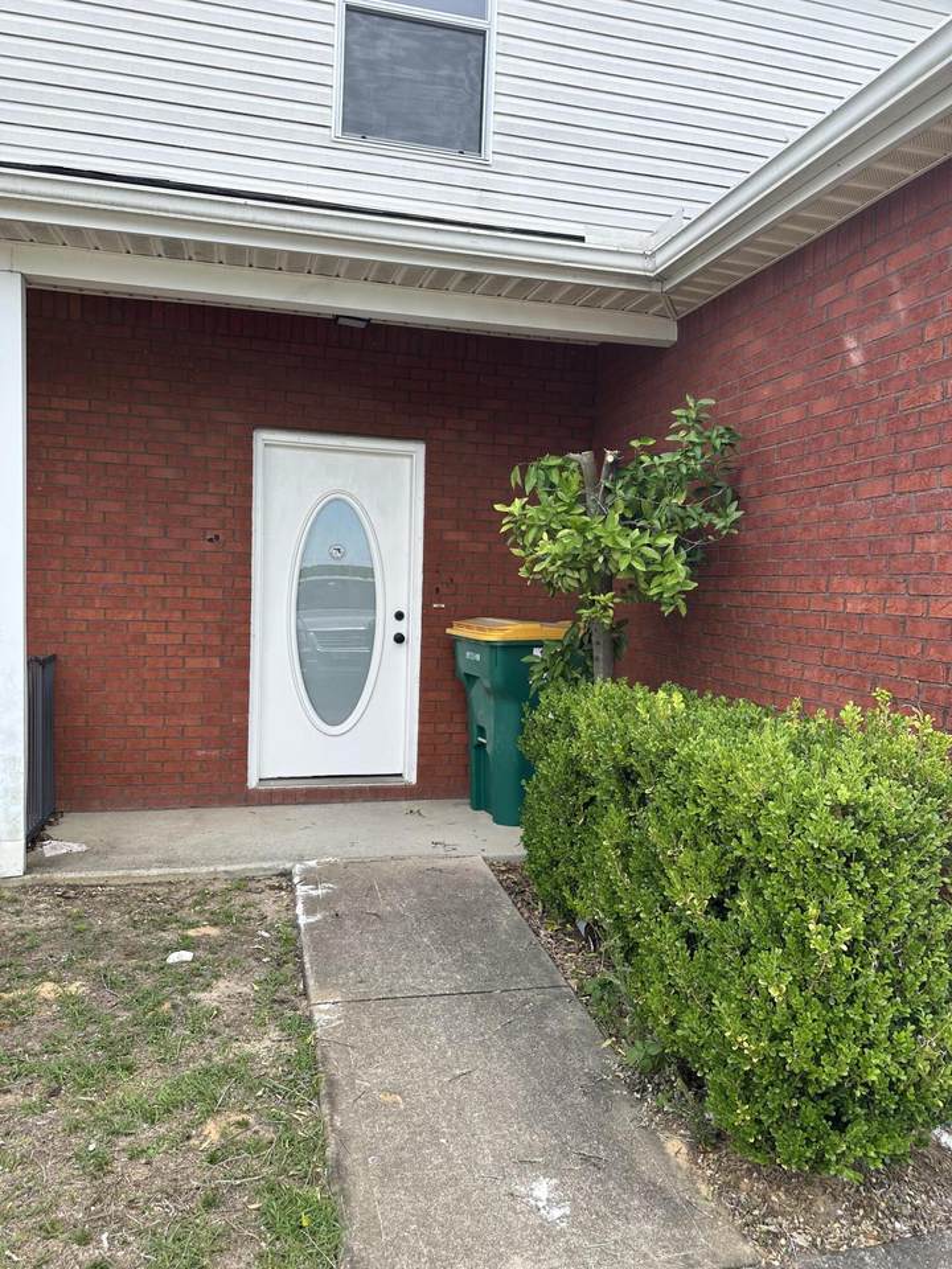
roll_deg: -2.7
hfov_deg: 56.8
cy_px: 634
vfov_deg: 71.6
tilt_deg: -3.2
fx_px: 880
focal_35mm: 24
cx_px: 476
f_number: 1.78
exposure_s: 1/810
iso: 80
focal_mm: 6.86
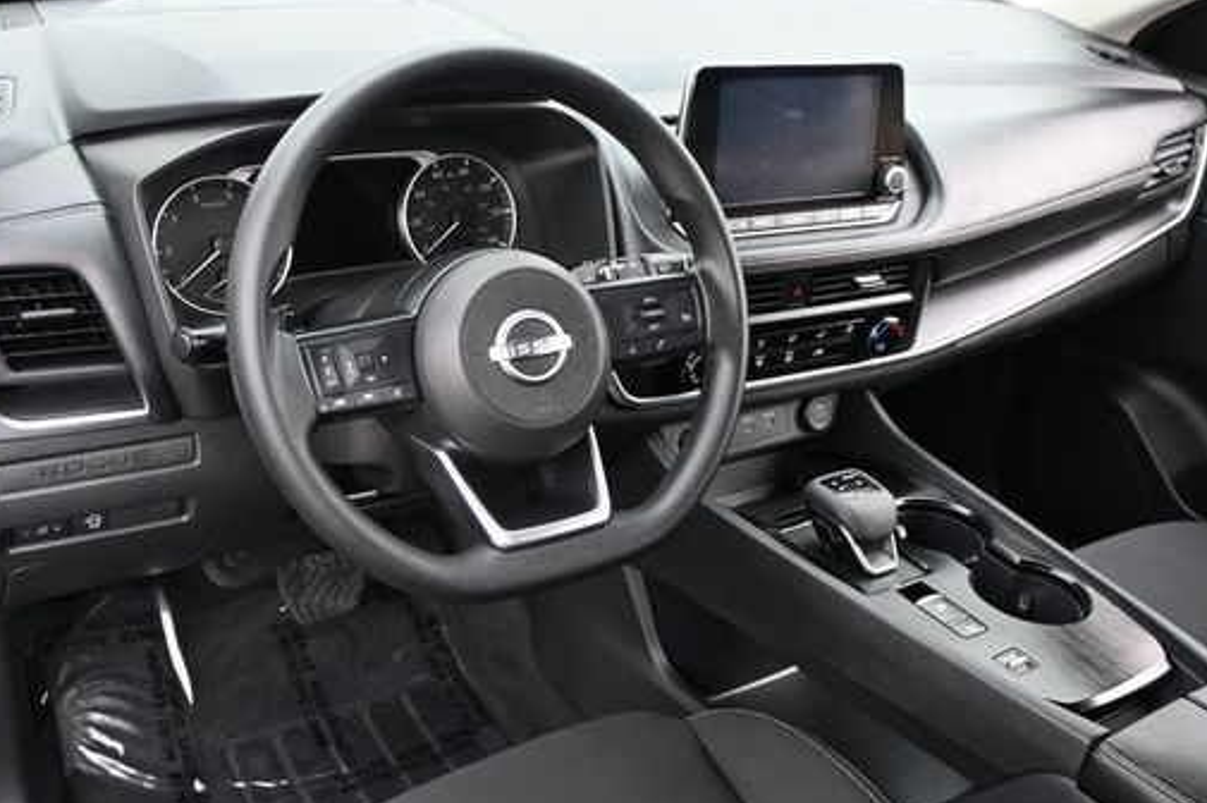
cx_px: 621
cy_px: 445
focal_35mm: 38
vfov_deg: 35.0
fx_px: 1273
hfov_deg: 50.7
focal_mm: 20
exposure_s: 1/160
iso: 400
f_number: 3.8
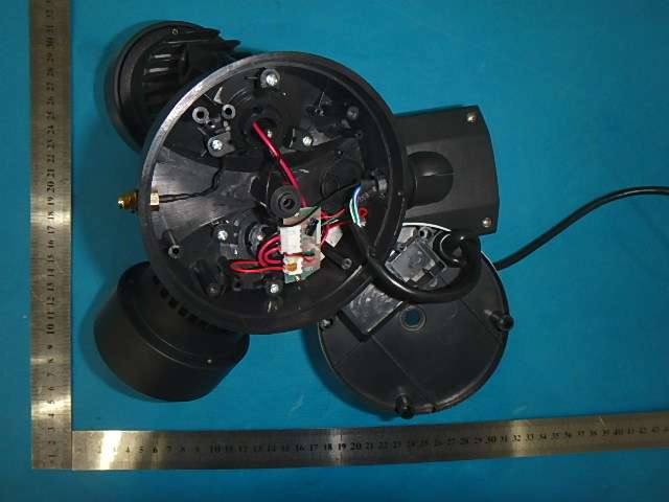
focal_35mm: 21
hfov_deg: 79.0
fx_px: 406
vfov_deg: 63.4
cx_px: 334
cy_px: 251
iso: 400
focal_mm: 3.7
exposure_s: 1/25
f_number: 3.5
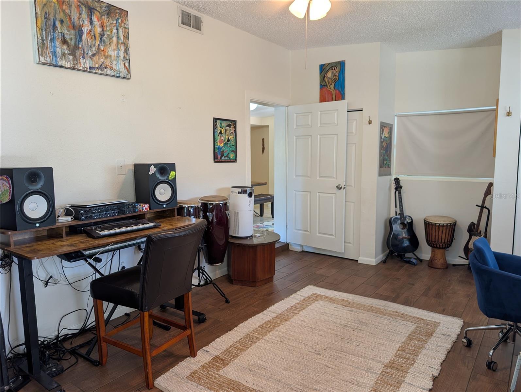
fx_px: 362
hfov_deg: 71.5
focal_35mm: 24
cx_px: 260
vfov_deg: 56.9
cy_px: 196
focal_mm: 6.9
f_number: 1.68
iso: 26
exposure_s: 1/60
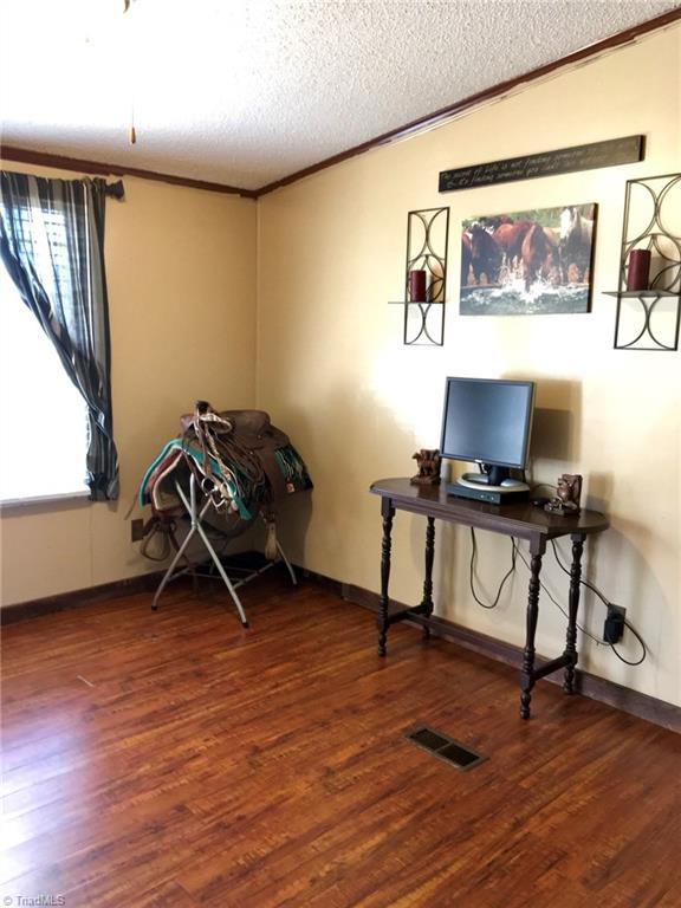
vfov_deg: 61.7
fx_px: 761
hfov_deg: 48.2
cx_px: 340
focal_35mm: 29
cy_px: 454
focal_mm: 4.15
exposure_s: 1/30
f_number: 2.2
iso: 200
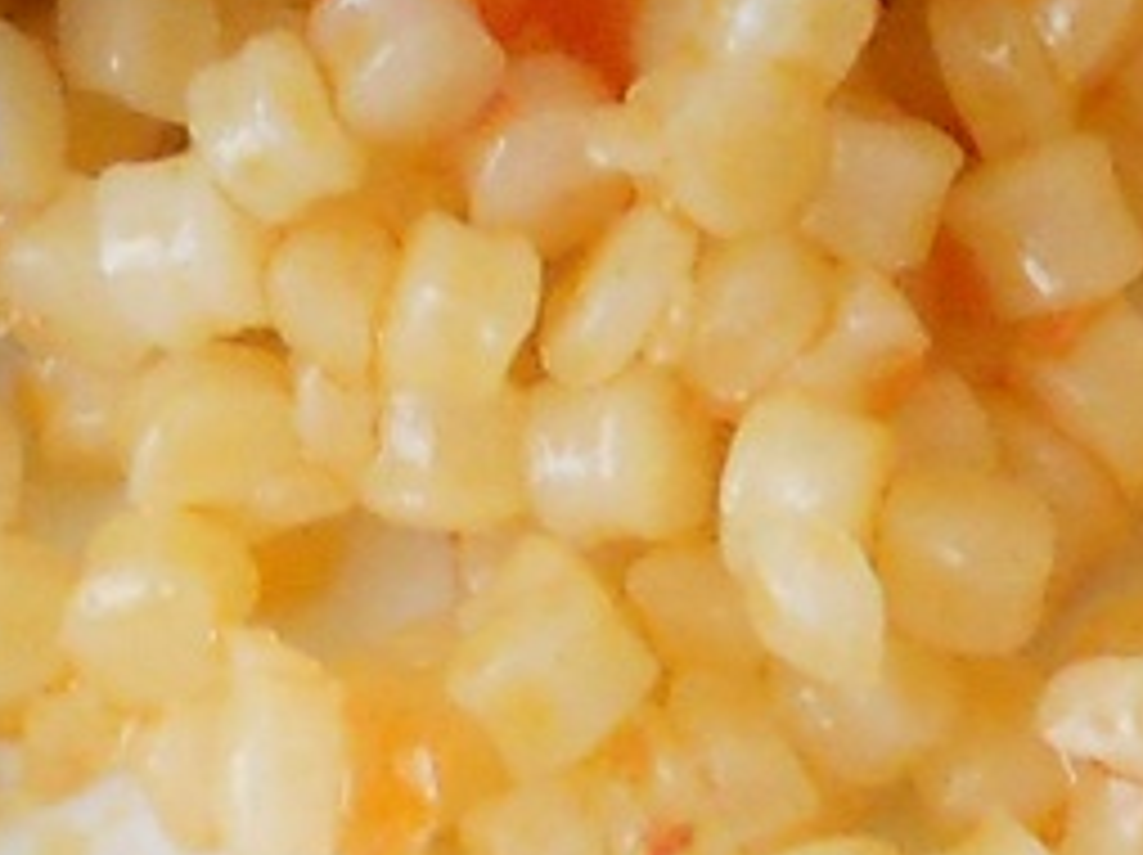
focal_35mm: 290
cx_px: -162
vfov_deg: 4.9
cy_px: -1708
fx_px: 9567
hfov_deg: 6.8
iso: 400
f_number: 3.1
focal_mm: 6.72
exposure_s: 1/40
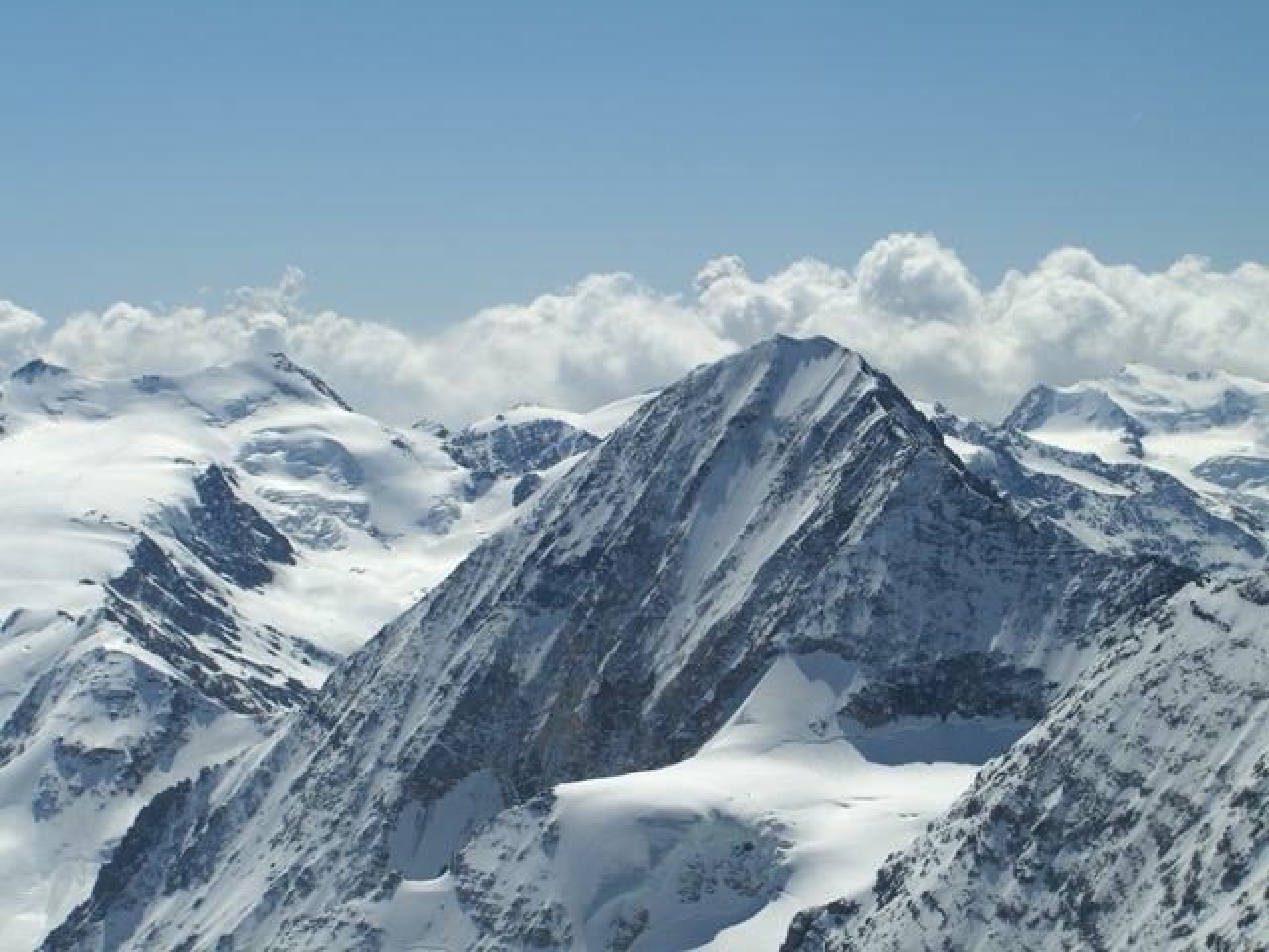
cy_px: 476
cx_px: 634
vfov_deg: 15.6
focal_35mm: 95
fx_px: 3483
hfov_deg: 20.7
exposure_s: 1/200
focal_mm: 19.7
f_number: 13.8
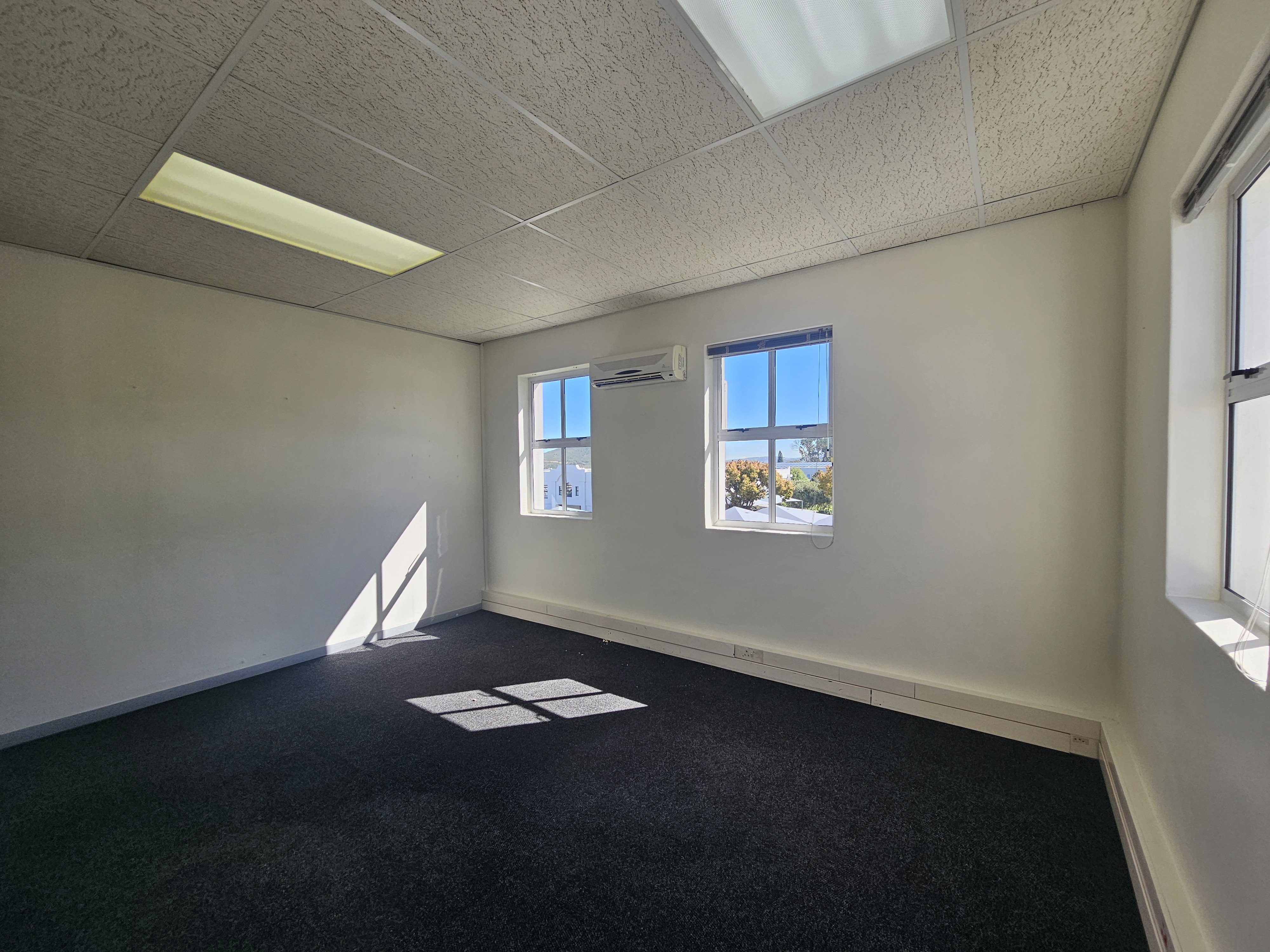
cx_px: 635
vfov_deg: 89.9
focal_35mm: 13
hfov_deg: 106.2
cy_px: 476
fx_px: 477
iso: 50
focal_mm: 2.2
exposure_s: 1/500
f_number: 2.2
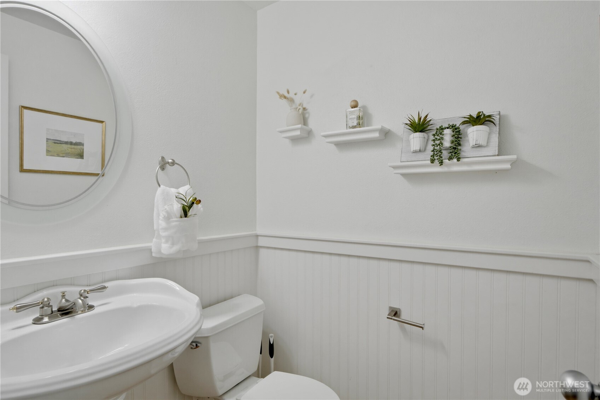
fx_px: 317
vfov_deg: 64.5
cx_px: 300
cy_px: 200
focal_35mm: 19
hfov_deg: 86.9
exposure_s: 1/6
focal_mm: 19
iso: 400
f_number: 9
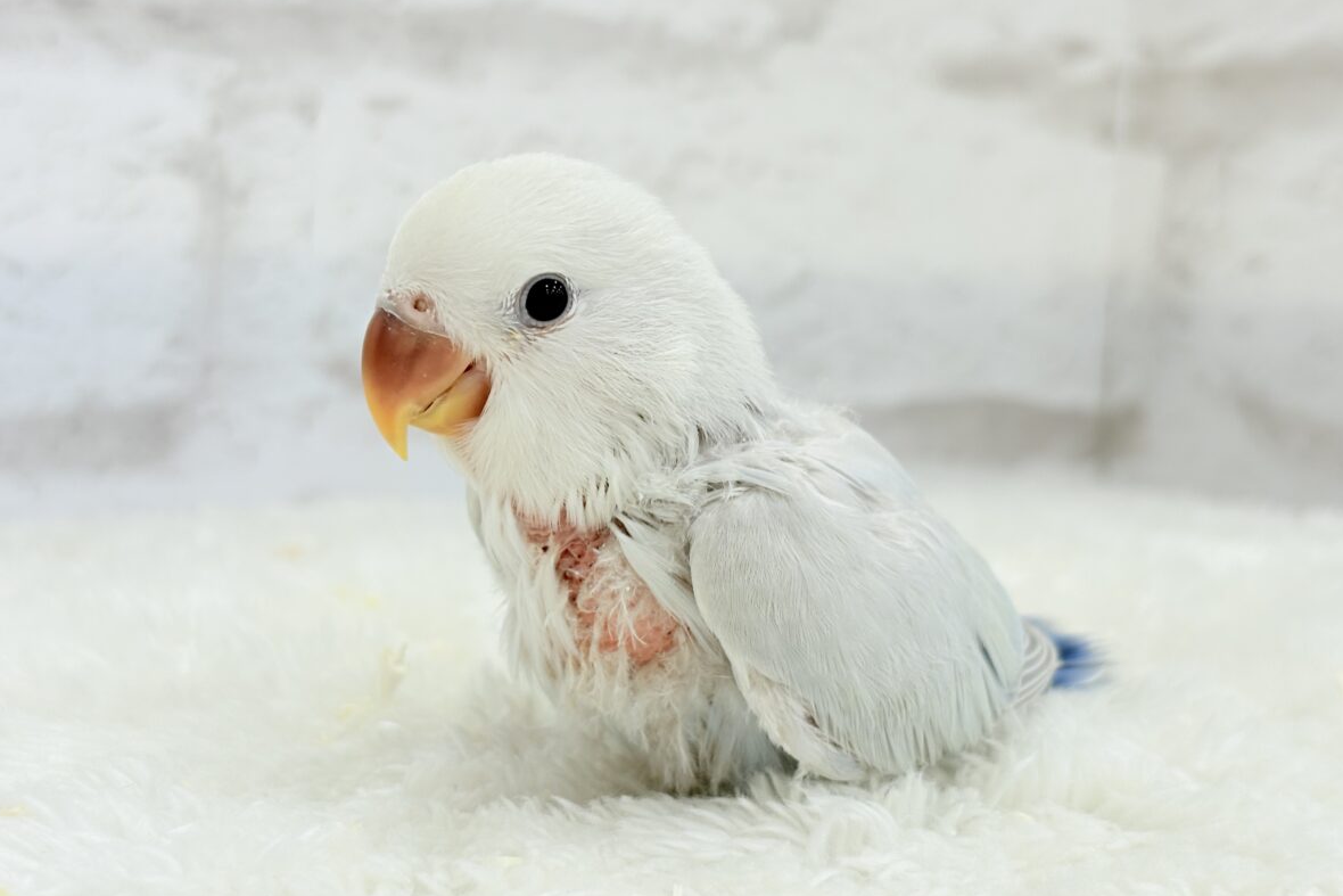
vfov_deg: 24.6
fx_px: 2052
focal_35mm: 55
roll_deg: -1.7
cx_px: 665
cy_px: 418
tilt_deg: -5.1
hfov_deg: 36.2
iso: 32
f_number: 1.6
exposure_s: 1/50
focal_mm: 5.96
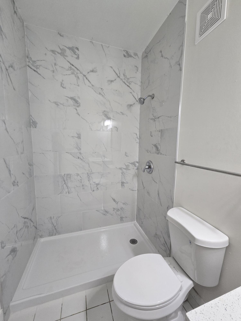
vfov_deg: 106.2
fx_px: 121
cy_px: 160
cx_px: 120
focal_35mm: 13
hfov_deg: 89.9
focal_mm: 2.2
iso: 100
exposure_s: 1/60
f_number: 2.2
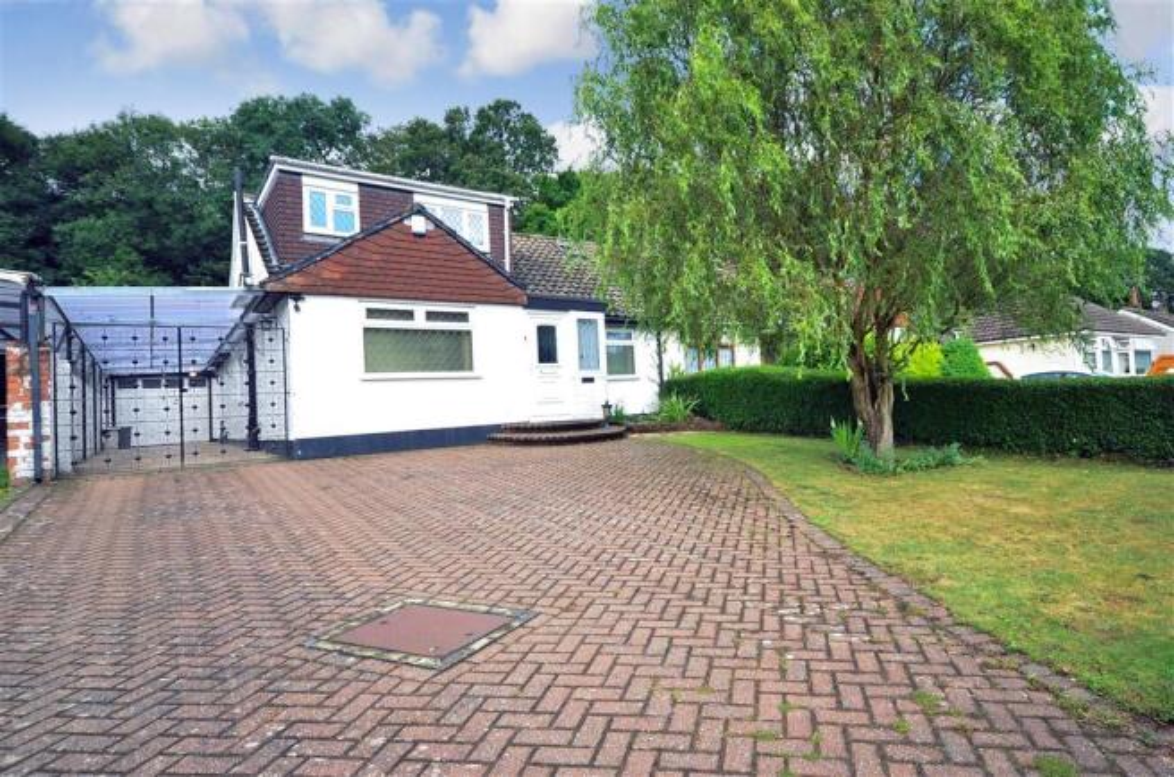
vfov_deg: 62.9
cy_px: 388
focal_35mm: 20
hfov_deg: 85.6
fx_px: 634
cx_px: 587
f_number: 4.5
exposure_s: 1/160
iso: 200
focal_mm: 13
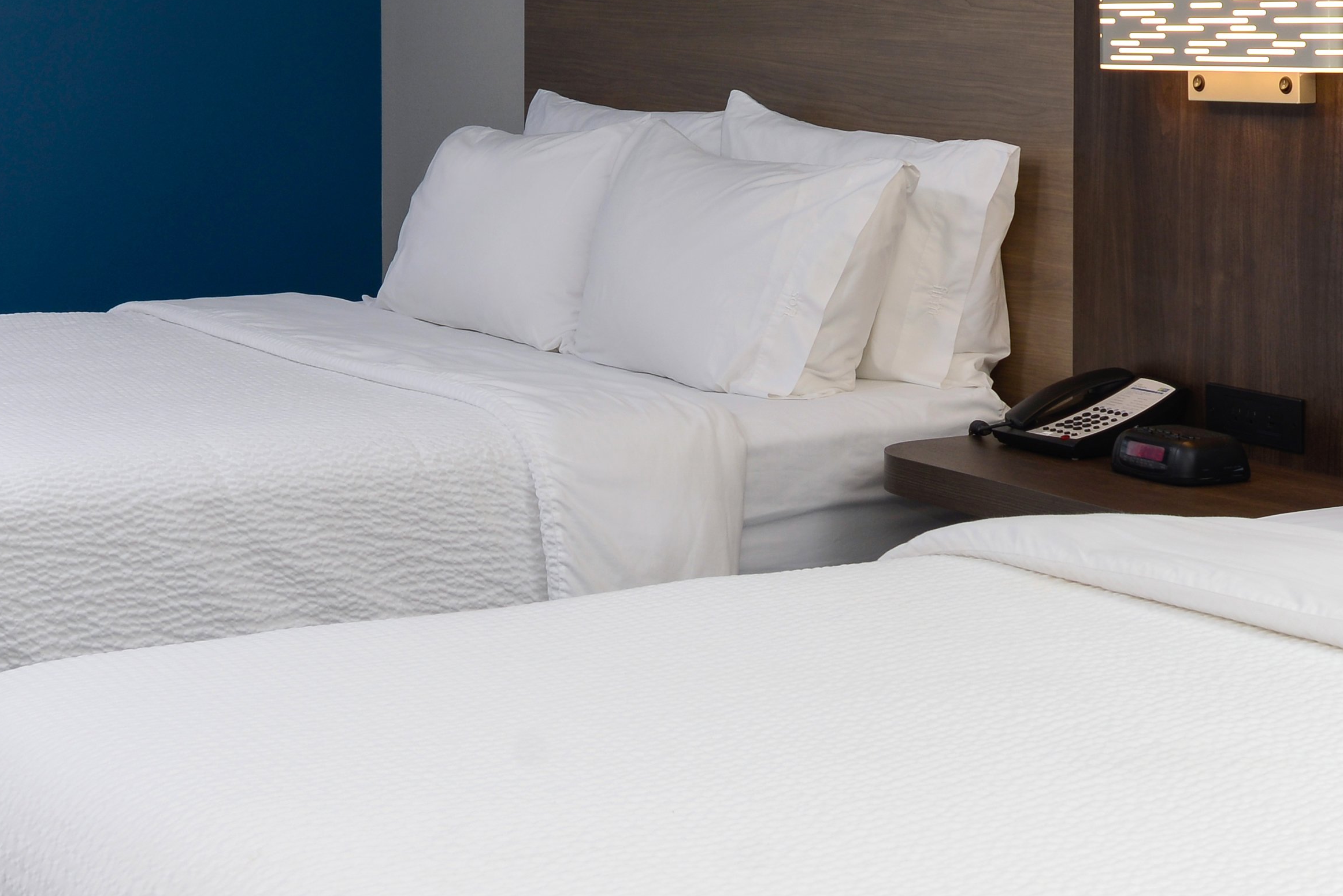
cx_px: 585
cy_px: 440
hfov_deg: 26.6
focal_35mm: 76
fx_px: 2836
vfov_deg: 18.0
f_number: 8
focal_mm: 24
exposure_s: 1/50
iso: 100
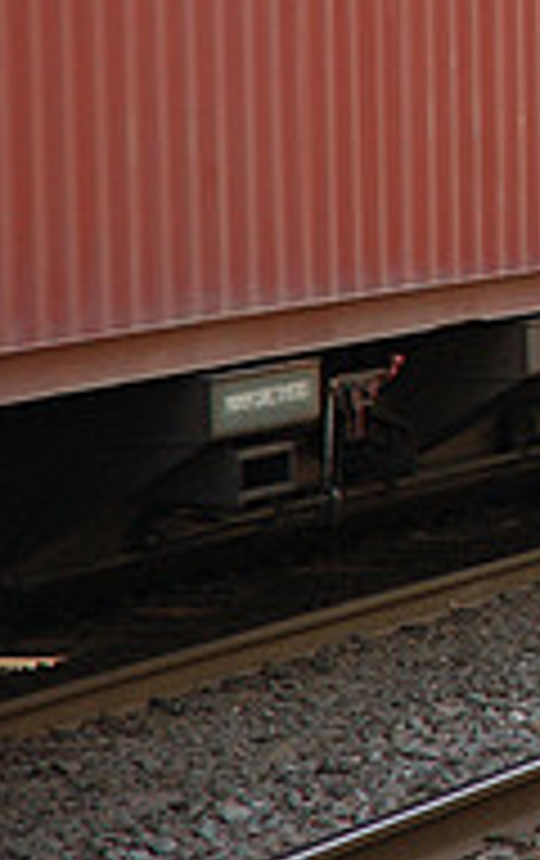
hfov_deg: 4.0
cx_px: 1292
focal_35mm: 324
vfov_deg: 6.5
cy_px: 72
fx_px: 7601
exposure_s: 1/320
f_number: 4.5
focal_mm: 70
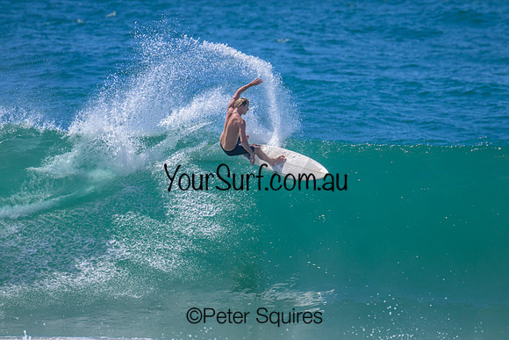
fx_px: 11753
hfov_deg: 2.5
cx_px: 264
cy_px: 163
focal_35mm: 831
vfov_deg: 1.7
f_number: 11
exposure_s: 1/2000
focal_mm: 800
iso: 1000
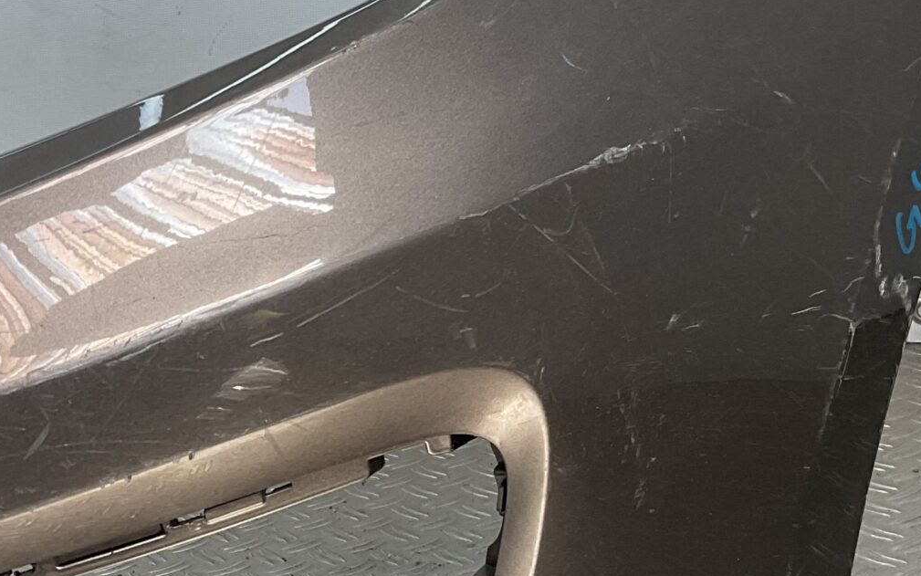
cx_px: -18
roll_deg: +8.8
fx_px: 1958
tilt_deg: -19.6
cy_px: 448
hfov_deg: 25.1
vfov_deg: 16.6
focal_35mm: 78
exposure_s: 1/222
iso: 16
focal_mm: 3
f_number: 1.8
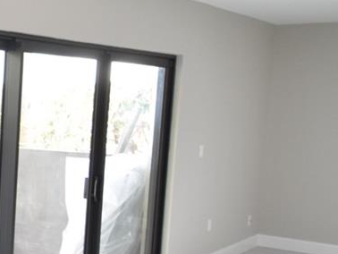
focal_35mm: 61
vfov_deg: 24.0
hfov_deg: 23.6
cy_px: 161
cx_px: -199
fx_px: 596
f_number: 3.5
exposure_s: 1/45
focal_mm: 10
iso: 800
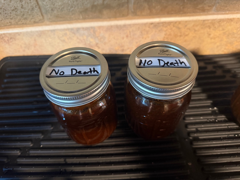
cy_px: 90
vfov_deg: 56.8
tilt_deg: -52.8
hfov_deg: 71.6
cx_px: 120
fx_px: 166
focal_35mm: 24
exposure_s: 1/30
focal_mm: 6.76
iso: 800
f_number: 1.78
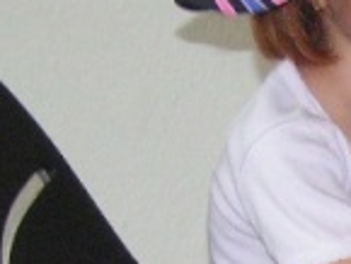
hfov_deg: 9.2
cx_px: 554
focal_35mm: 209
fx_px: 2121
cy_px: 441
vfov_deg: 7.0
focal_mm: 6.3
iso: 200
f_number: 2.8
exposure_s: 1/40
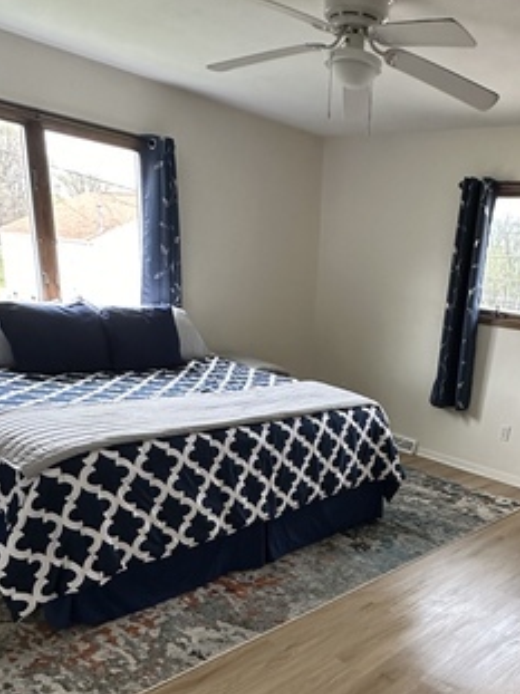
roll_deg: -7.2
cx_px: 393
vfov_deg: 57.2
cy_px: 514
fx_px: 601
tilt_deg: -21.1
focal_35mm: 30
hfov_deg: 45.1
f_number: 2.2
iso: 320
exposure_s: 1/80
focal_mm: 2.22
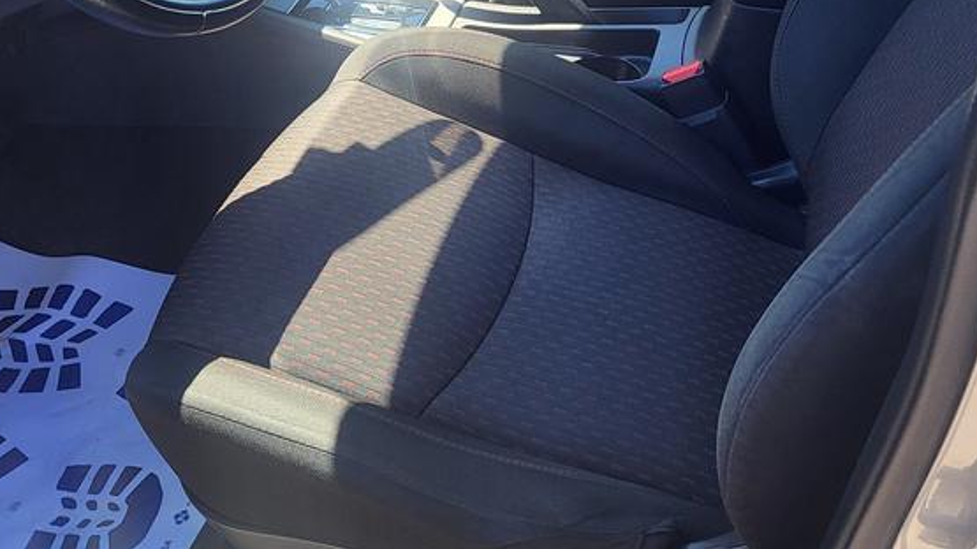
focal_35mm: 49
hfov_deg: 42.1
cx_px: 465
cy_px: -69
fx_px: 1269
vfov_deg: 22.9
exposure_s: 1/270
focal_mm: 5.4
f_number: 1.8
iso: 40
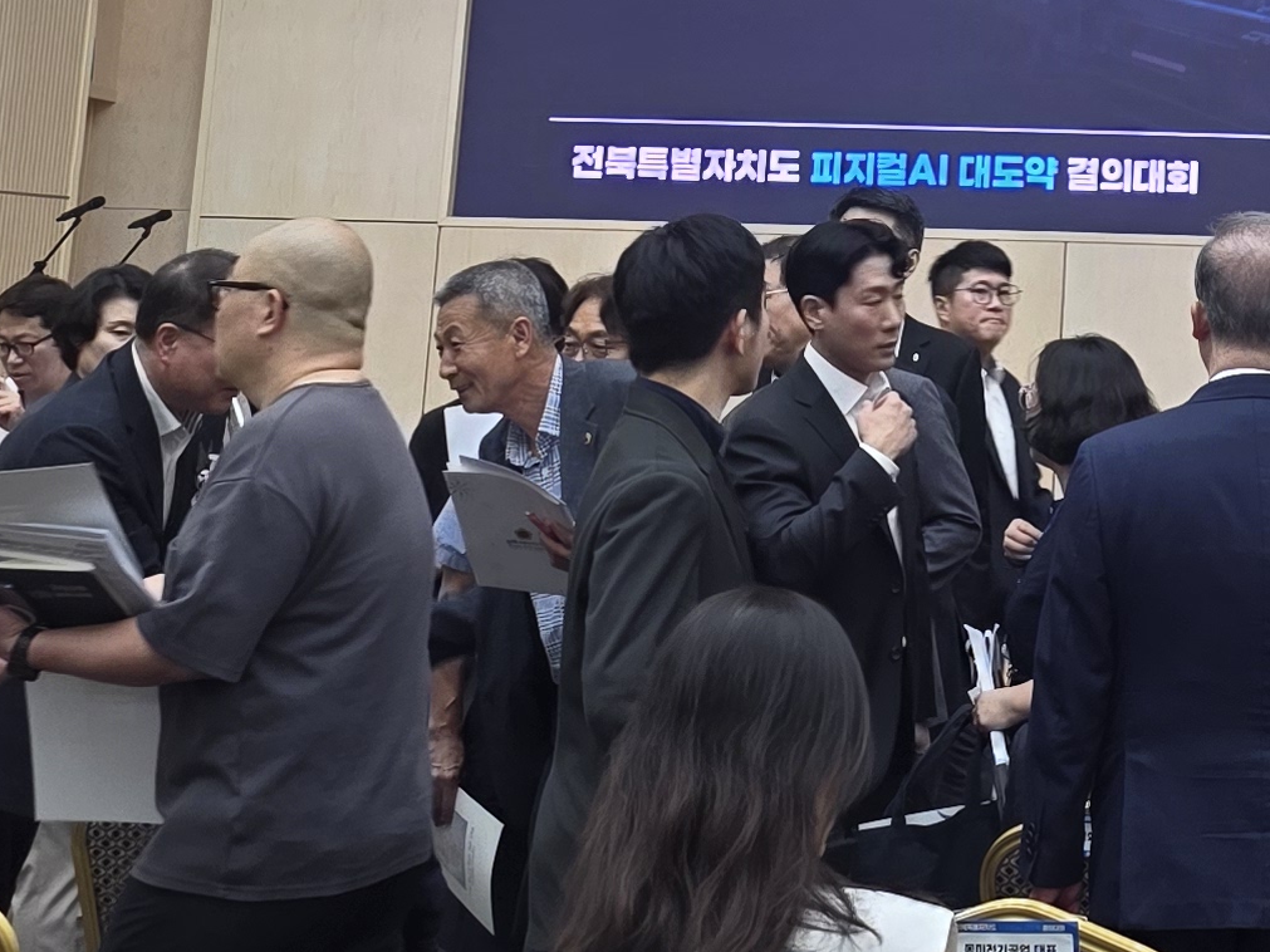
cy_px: -295
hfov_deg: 20.9
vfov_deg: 15.4
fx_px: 3338
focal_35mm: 91
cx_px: 1251
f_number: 1.7
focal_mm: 6.25
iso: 80
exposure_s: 1/60
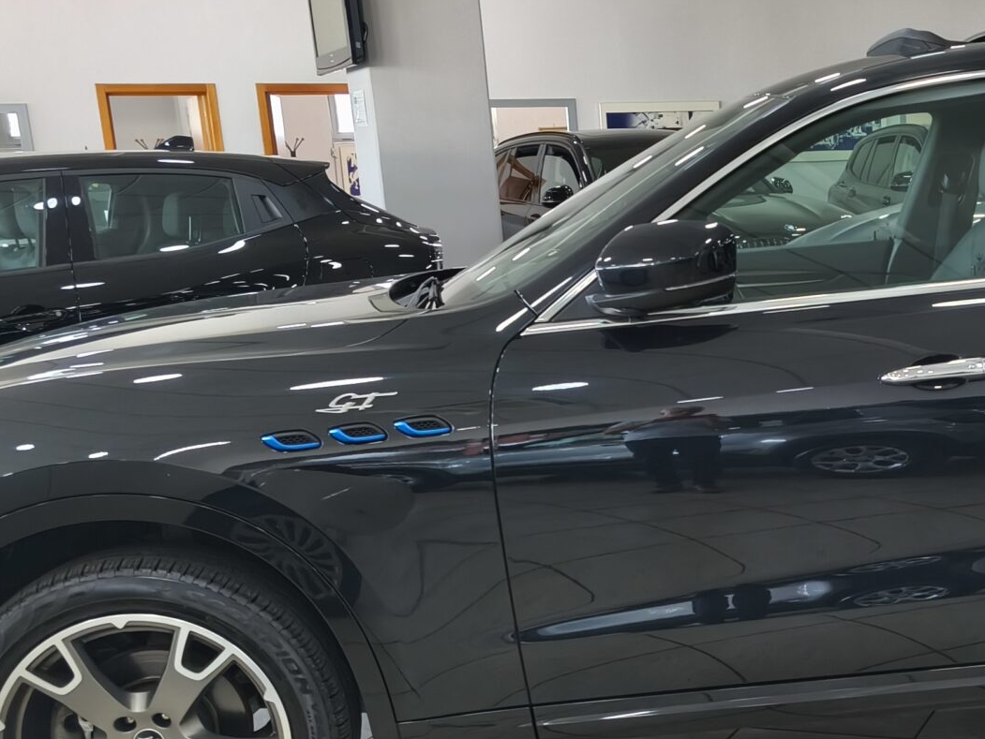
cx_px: 868
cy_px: 530
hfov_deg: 32.8
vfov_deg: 25.9
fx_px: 1594
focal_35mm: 56
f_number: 1.7
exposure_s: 1/50
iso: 500
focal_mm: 5.35
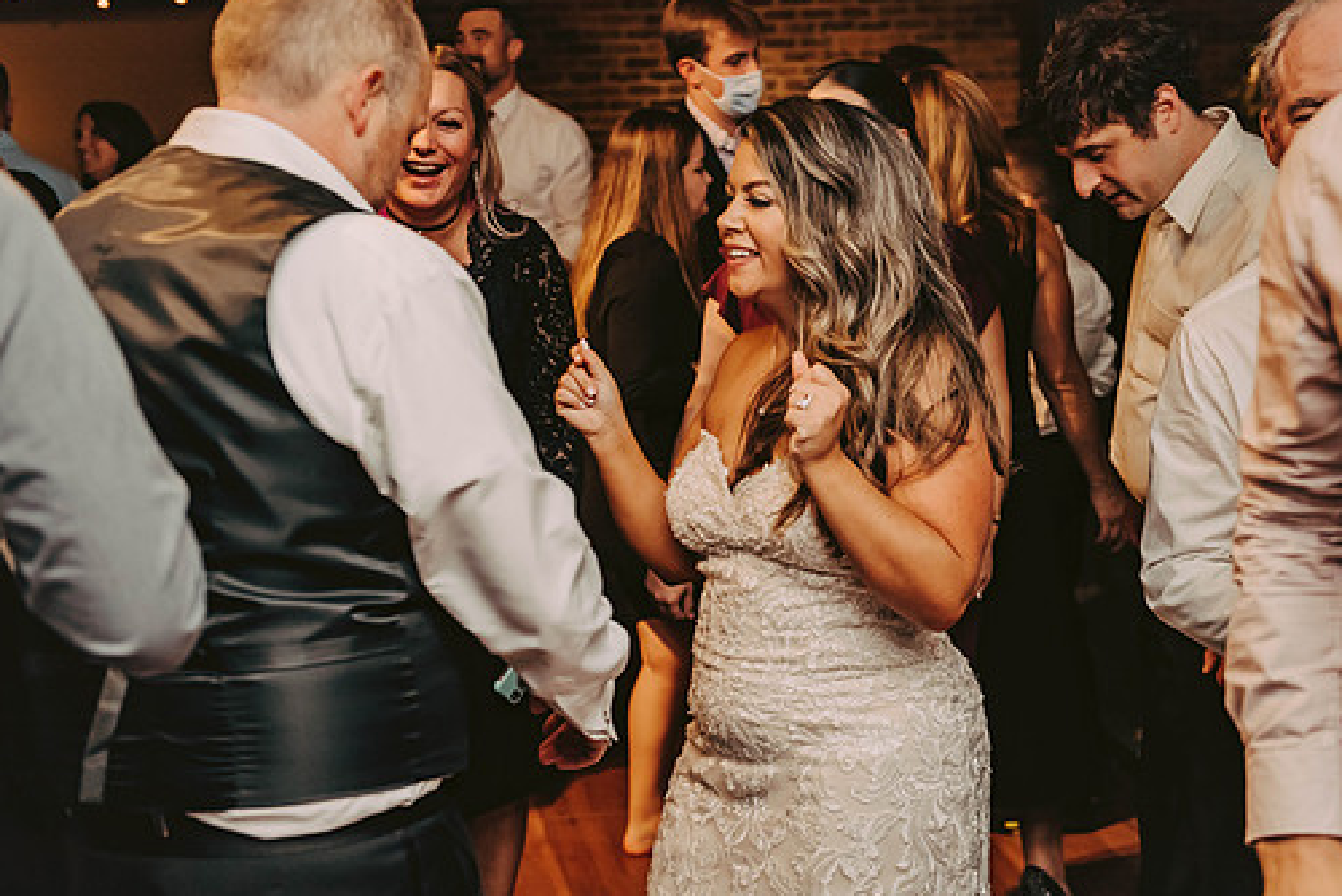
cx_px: 749
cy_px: 457
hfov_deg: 34.4
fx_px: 2163
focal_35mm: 58
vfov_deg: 23.4
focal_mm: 50
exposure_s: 1/200
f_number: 3.2
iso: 2000
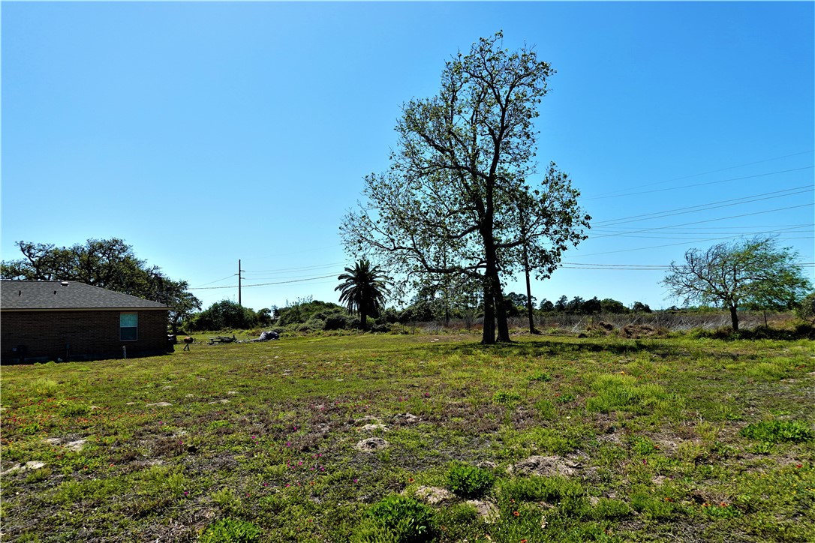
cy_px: 272
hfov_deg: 73.7
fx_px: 543
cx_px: 408
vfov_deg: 53.1
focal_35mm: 24
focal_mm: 9
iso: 100
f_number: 4.5
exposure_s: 1/1000
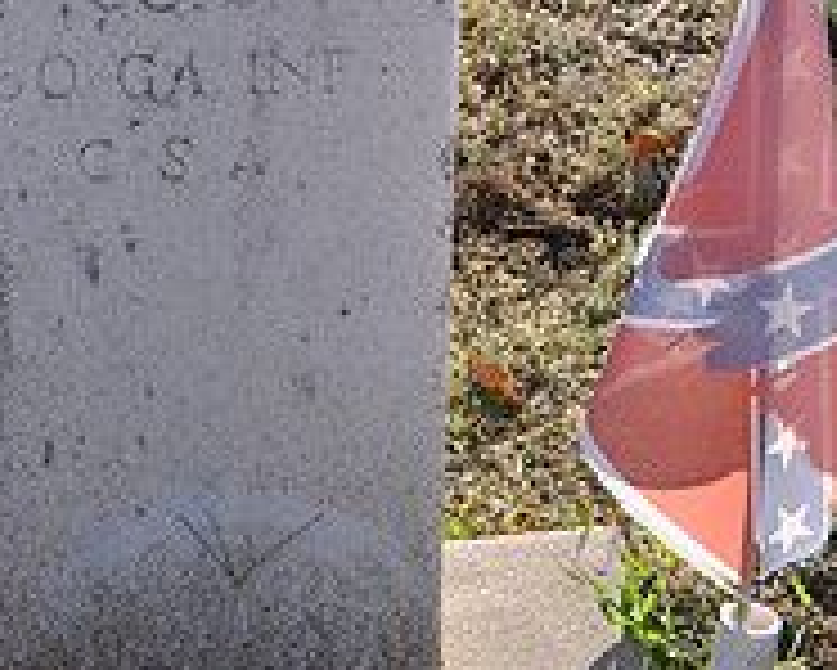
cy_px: 65
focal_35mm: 153
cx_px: 171
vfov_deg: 10.0
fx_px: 3804
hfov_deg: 12.5
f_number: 8
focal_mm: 35
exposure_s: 1/60
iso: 200
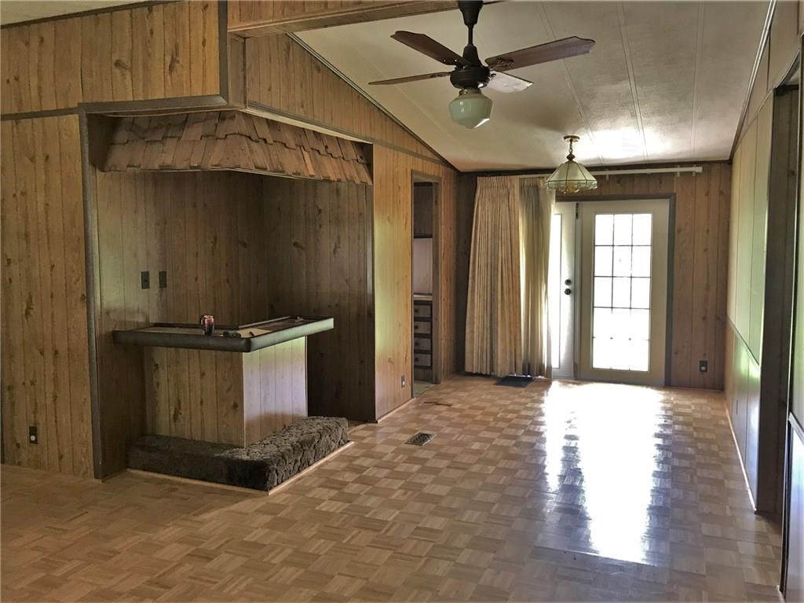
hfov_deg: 63.5
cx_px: 402
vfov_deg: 49.7
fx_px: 650
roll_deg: +2.2
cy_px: 302
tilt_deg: -6.4
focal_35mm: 28
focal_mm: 3.99
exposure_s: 1/20
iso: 40
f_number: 1.8
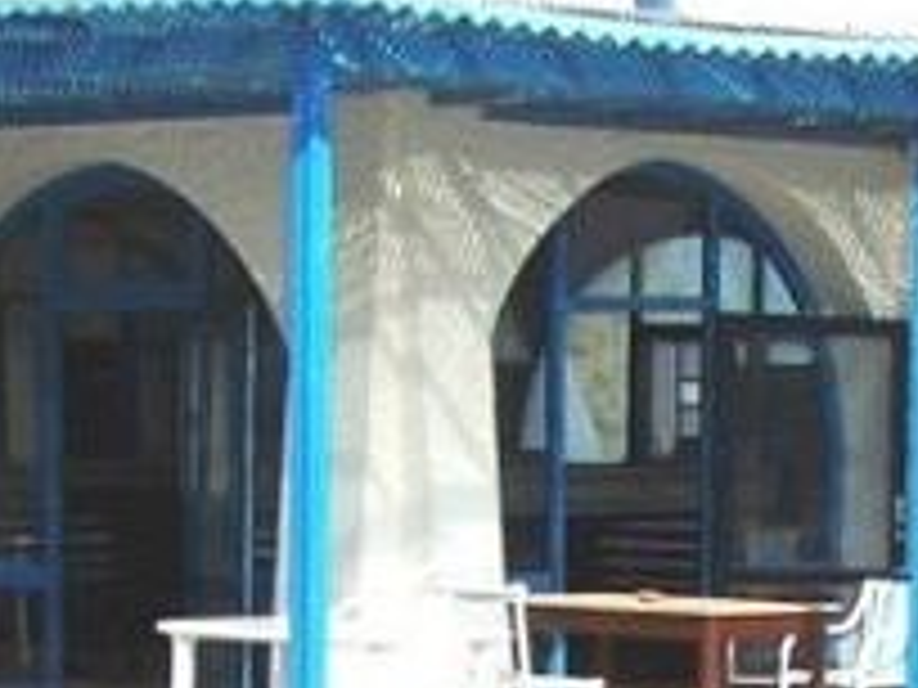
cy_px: 1156
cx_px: 783
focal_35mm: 149
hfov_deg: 13.2
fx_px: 3951
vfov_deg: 9.6
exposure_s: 1/1000
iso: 80
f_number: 5.6
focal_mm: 6.3
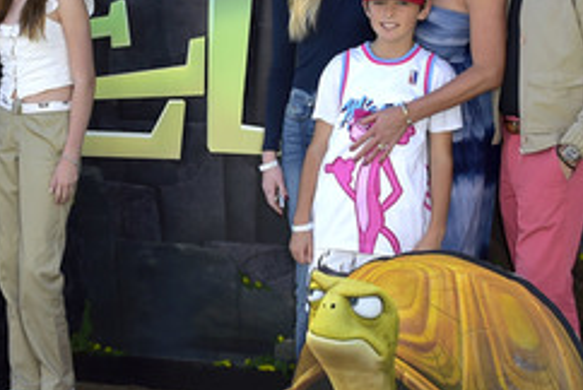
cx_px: 183
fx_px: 1054
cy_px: 178
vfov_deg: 21.0
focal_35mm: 65
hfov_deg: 30.6
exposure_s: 1/250
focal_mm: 35
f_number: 7.1
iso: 125
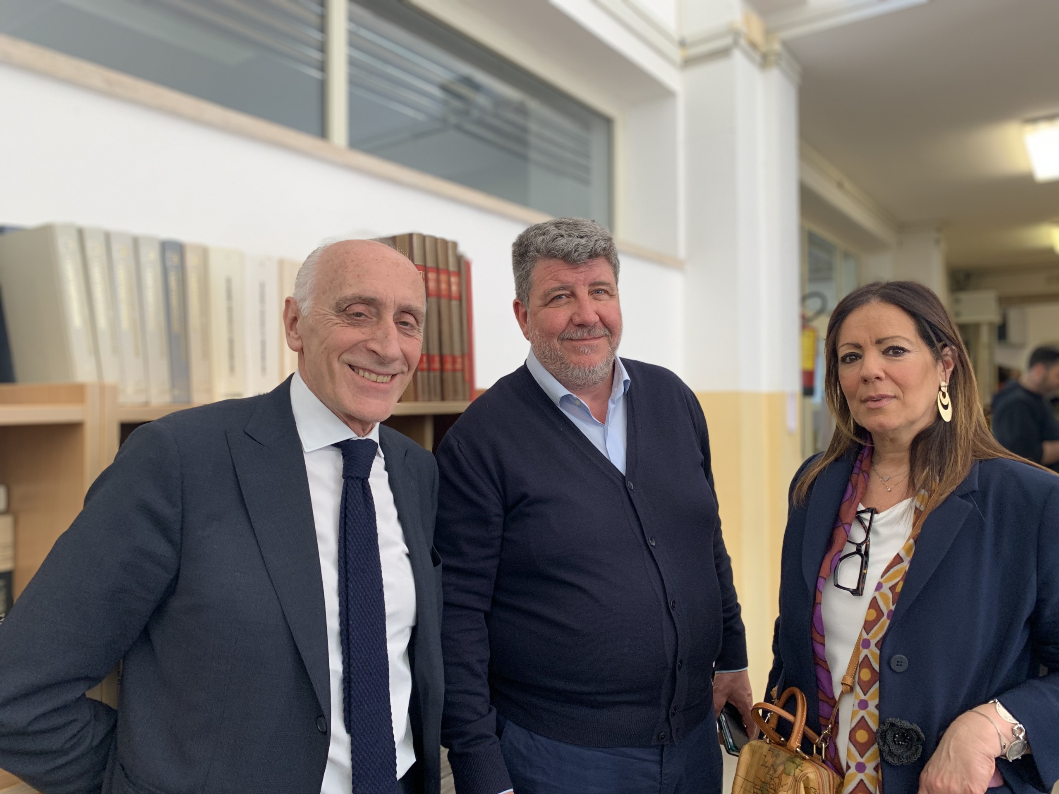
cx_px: 530
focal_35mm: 26
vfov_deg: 53.1
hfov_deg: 67.3
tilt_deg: +0.7
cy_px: 397
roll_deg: +0.3
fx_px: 795
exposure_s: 1/94
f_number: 1.8
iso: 100
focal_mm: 4.25
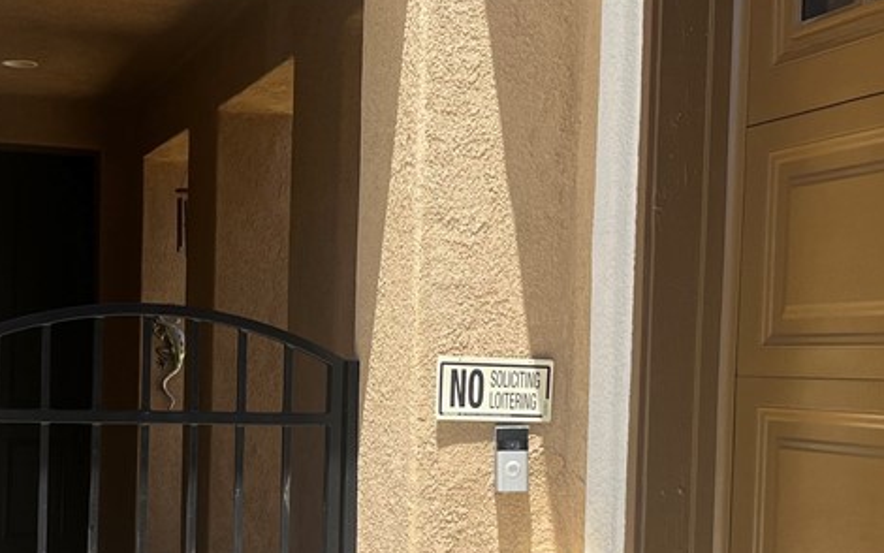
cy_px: 397
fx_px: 1446
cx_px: 318
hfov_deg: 33.8
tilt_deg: +0.4
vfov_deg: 21.5
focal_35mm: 60
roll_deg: -1.7
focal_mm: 5.1
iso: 50
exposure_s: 1/1372
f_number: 1.6
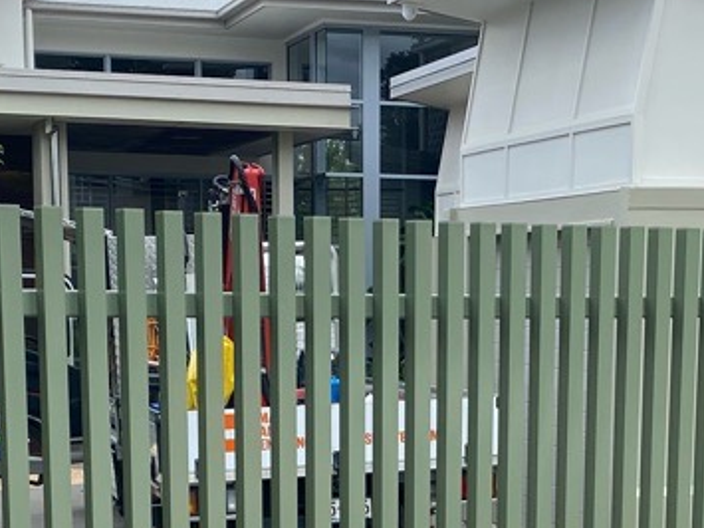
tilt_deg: -11.6
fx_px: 1789
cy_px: 607
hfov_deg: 22.2
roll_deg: +0.0
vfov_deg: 16.2
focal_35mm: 88
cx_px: 409
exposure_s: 1/1043
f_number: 1.8
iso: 32
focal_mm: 4.25
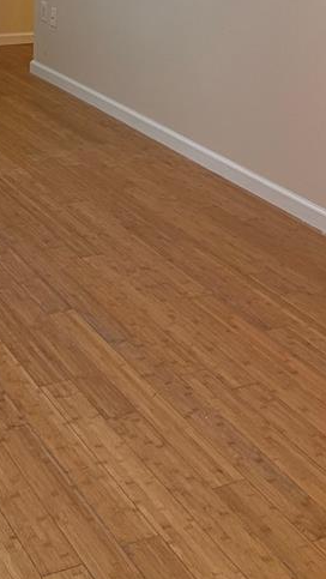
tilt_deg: -6.0
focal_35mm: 65
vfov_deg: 29.6
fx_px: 998
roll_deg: -1.5
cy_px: -32
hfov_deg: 18.4
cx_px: 80
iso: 250
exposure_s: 1/60
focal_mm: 6.76
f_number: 1.78
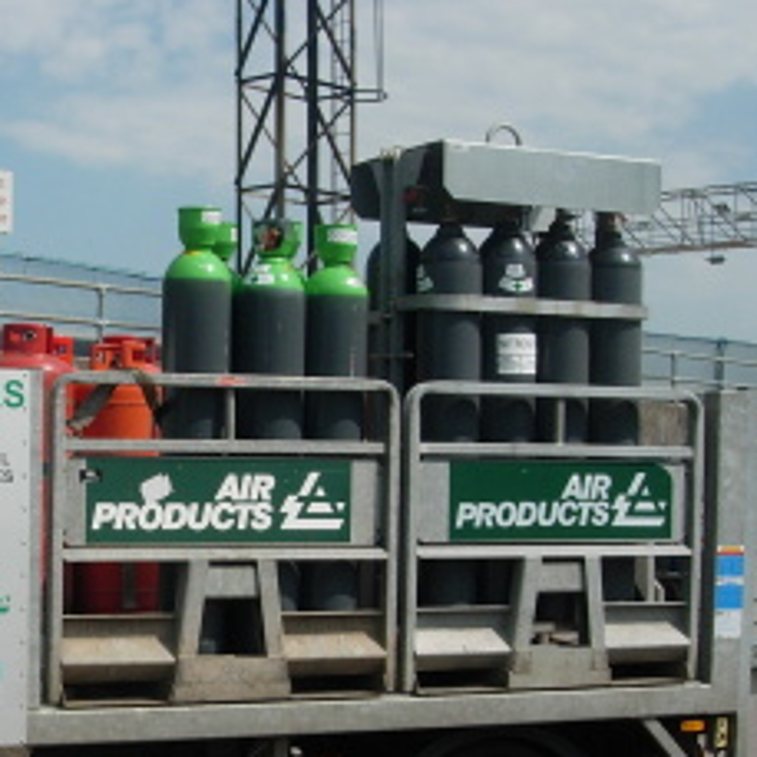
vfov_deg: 22.8
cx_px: -13
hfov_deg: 22.1
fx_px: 1856
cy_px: 578
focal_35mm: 75
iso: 79
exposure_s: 1/995
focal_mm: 7.8
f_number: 4.8
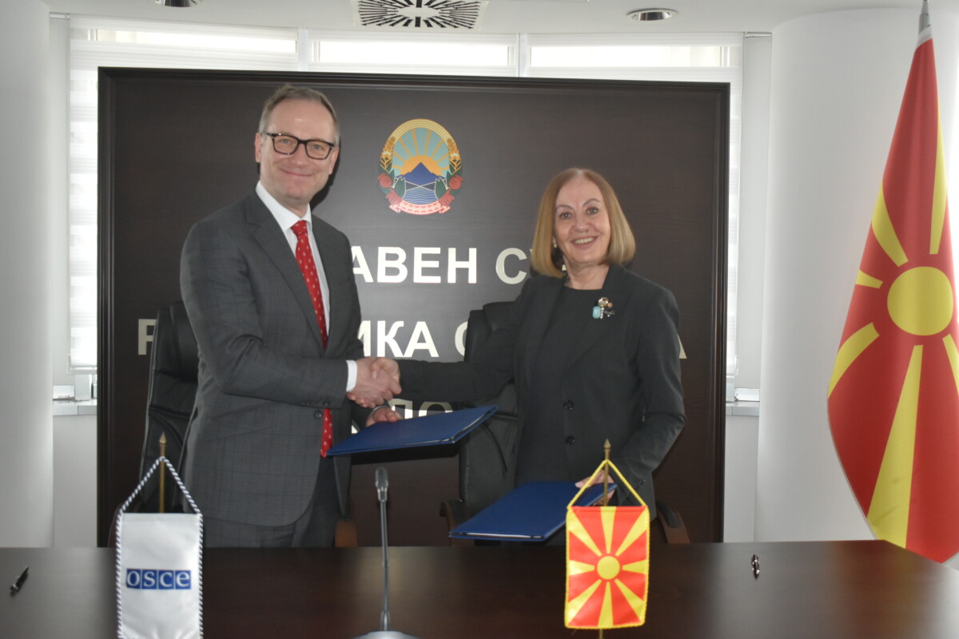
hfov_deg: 47.9
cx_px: 480
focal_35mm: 40
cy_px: 320
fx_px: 1079
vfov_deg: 33.0
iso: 1100
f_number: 4
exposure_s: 1/125
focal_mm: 27
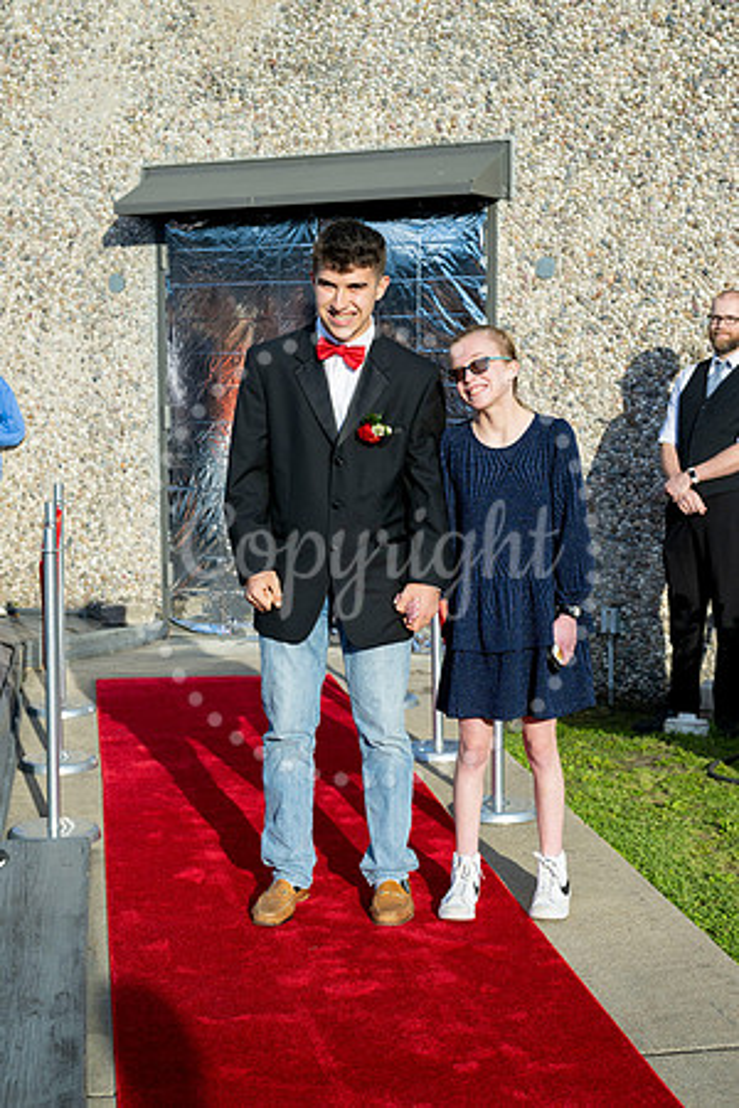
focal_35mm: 59
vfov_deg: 33.9
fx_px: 1817
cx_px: 370
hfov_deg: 23.0
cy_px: 554
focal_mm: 59
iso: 400
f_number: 5.6
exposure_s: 1/2500
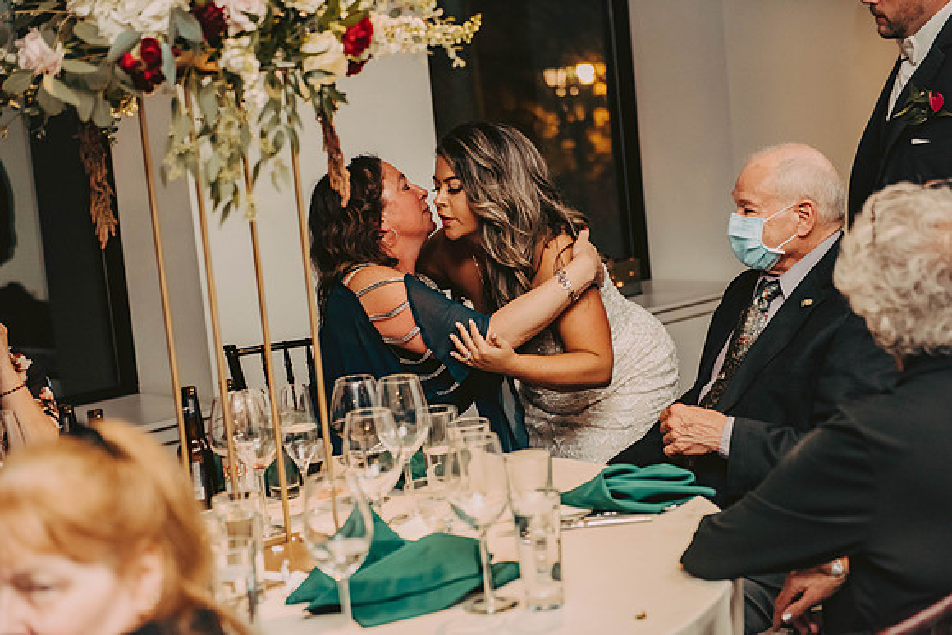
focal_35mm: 70
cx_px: 476
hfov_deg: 28.8
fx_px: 1851
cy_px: 318
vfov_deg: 19.5
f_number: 3.2
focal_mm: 70
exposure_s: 1/200
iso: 2000
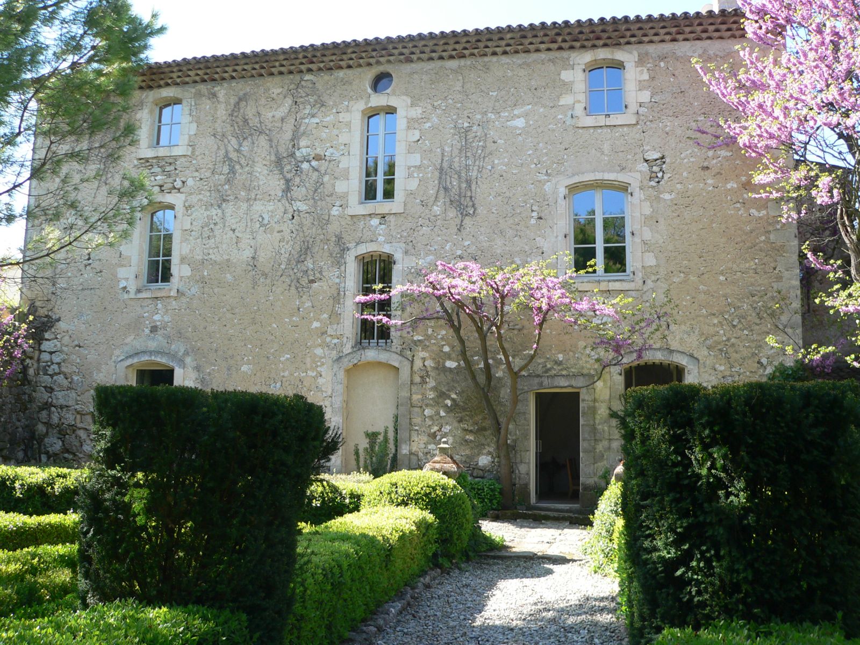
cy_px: 322
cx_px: 430
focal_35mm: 36
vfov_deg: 39.7
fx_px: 894
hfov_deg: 51.4
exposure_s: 1/125
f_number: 3.7
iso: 80
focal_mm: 6
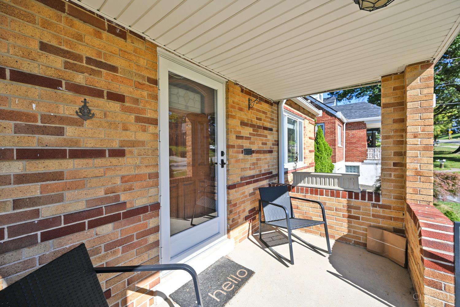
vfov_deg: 81.2
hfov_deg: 104.3
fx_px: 179
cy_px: 154
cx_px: 230
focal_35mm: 14
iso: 100
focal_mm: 14
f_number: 6.3
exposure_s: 1/320
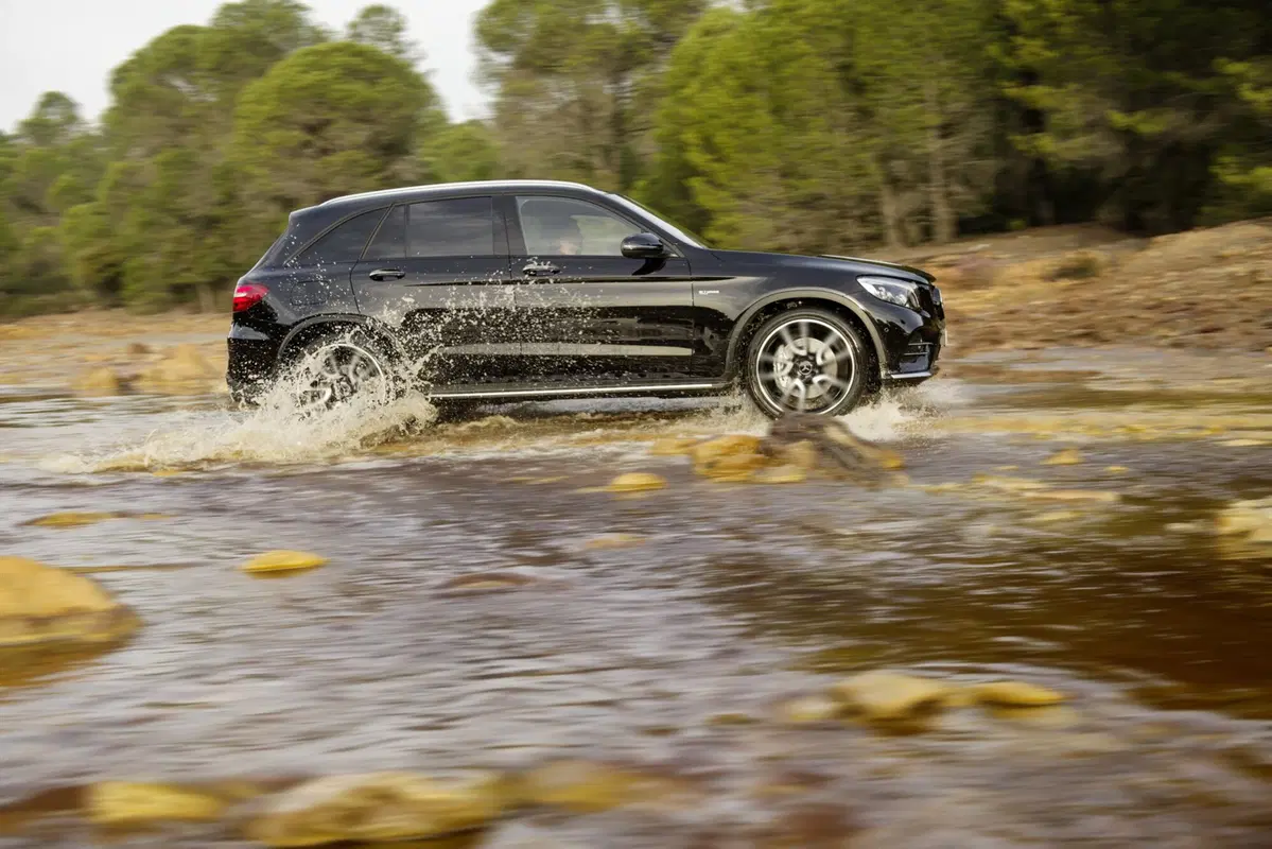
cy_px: 424
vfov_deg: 31.9
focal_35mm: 42
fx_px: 1484
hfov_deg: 46.4
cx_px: 636
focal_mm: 42
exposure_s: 1/250
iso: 100
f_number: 4
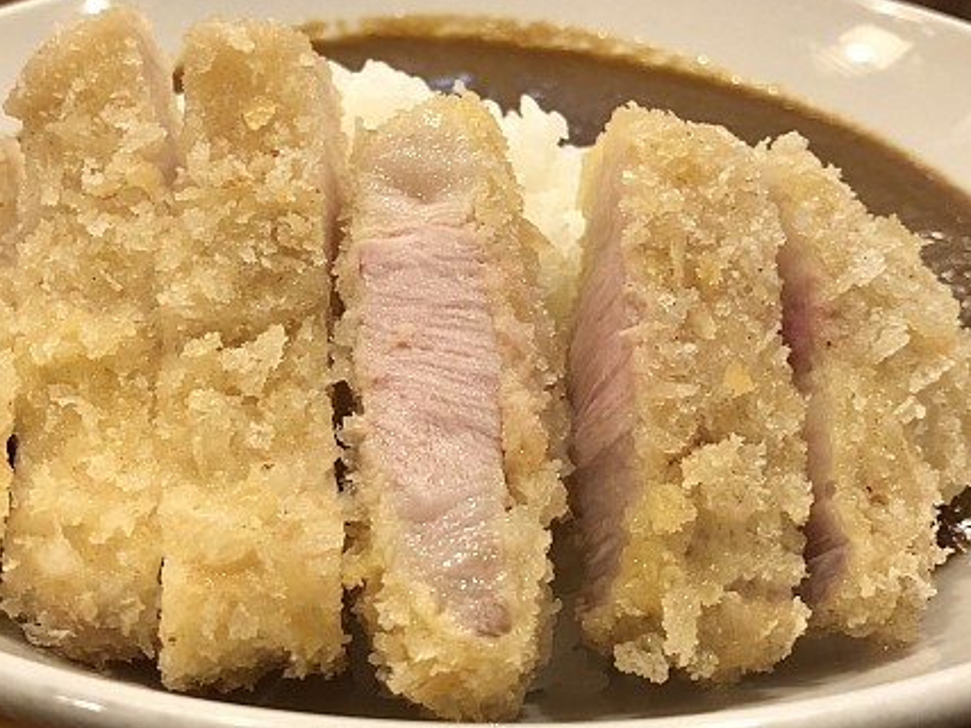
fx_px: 1178
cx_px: 416
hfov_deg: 44.7
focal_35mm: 42
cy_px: 312
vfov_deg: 34.3
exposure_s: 1/25
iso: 40
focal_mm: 4
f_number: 1.8
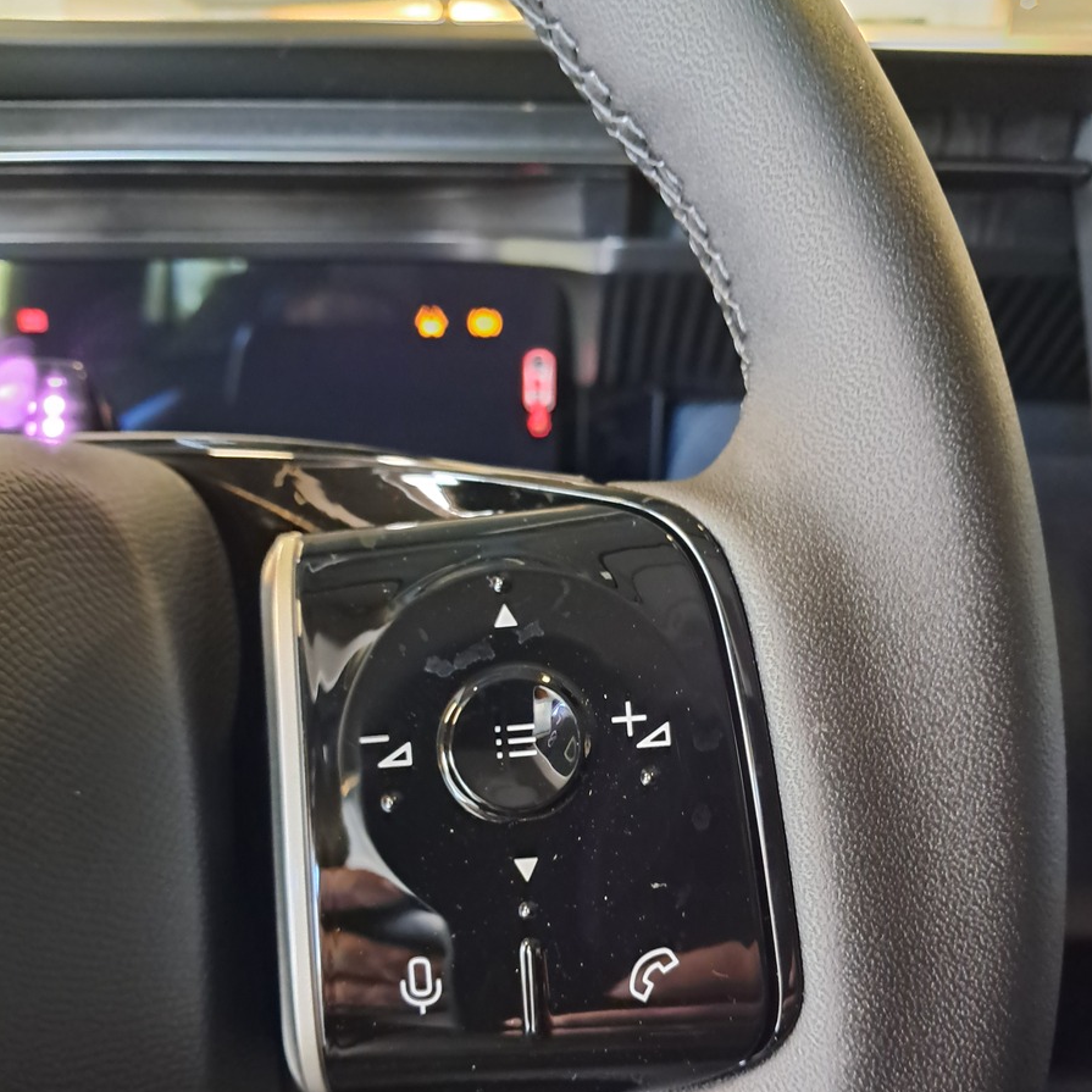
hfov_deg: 51.1
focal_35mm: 32
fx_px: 1142
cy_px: 717
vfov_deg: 50.3
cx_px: 547
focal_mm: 4
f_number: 1.8
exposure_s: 1/20
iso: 1250
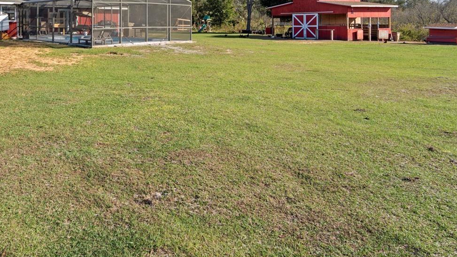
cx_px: 135
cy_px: 23
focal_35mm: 31
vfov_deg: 35.4
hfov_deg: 60.4
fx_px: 376
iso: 100
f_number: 8
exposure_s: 1/50
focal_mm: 12
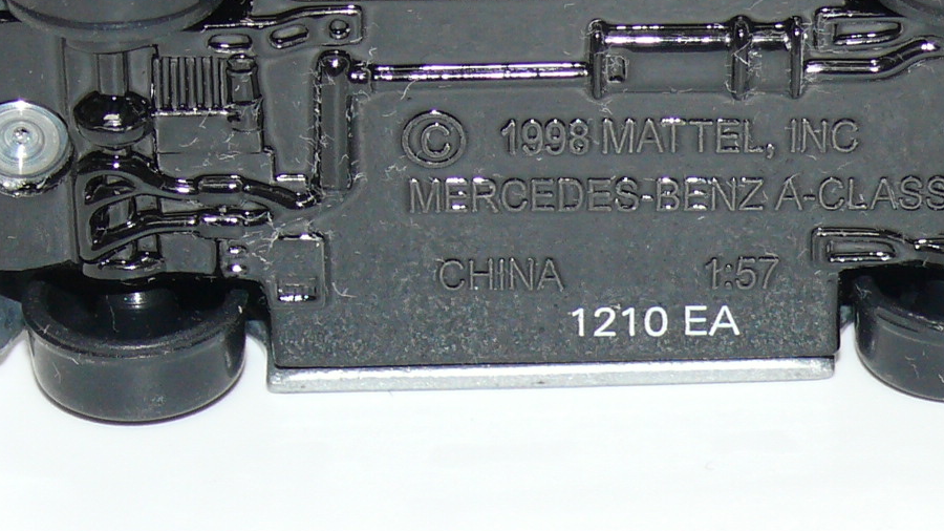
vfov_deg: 5.7
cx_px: 578
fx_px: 5331
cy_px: 43
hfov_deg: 10.1
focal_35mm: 213
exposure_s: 1/30
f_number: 4
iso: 100
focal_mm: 13.9
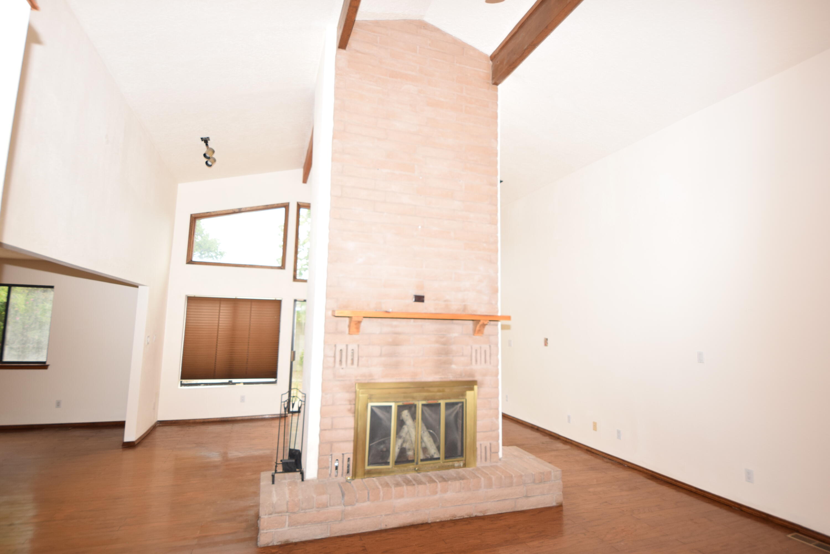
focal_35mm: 18
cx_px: 415
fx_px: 415
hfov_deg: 90.0
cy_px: 277
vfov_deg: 67.4
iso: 450
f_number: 5.6
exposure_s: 1/125
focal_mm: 12
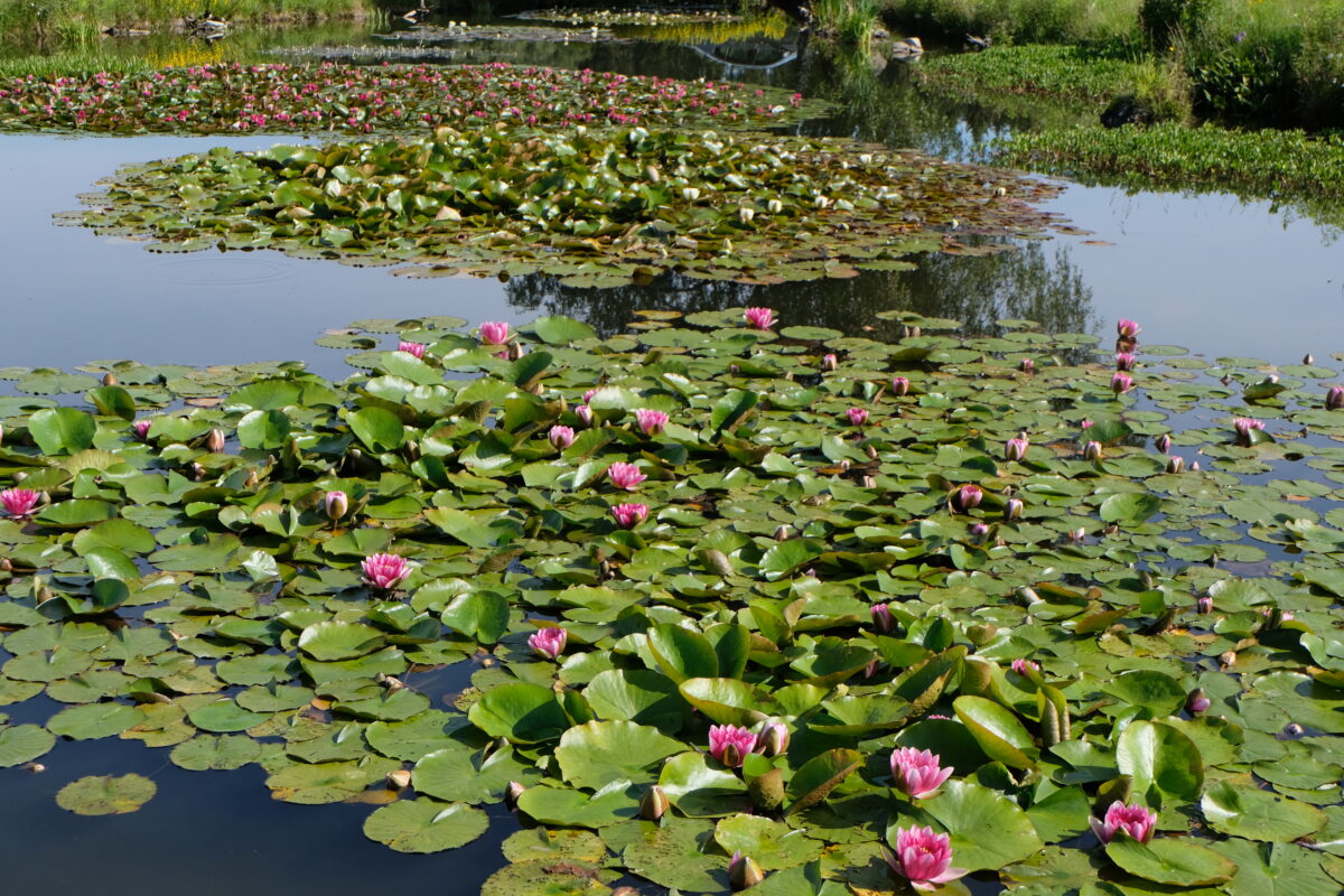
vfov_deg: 25.5
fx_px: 1979
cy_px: 448
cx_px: 672
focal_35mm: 53
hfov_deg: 37.5
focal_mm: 35.5
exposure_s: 1/450
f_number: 9
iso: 400
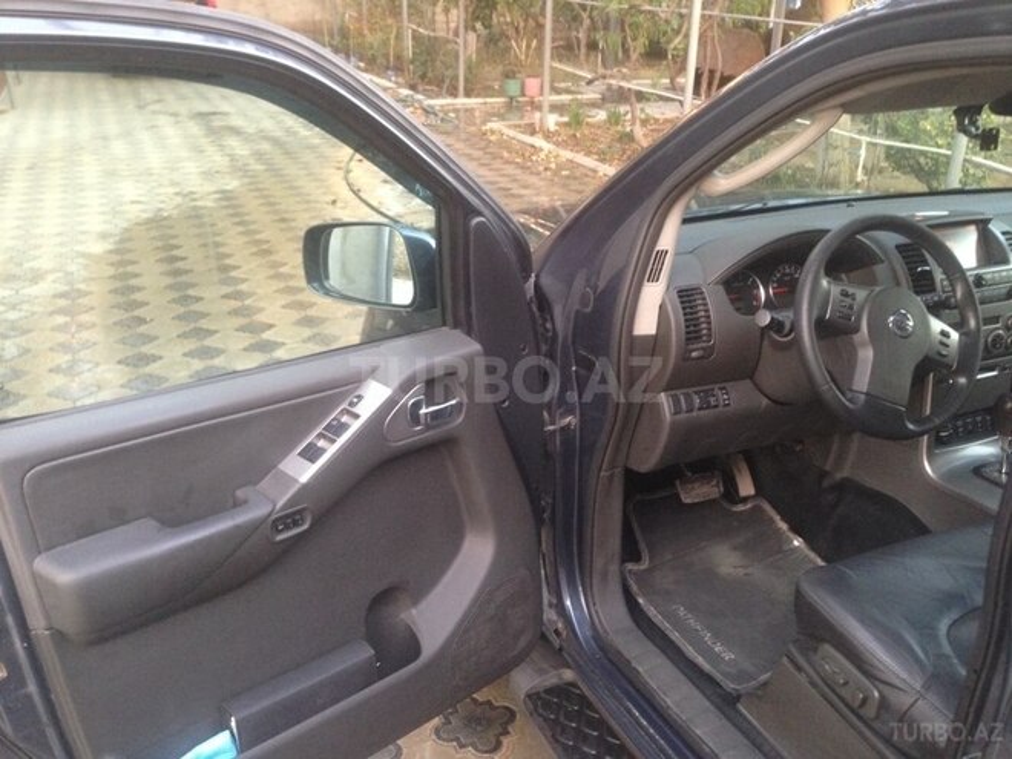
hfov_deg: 55.4
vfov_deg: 42.9
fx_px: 965
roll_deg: +1.2
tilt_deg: -24.6
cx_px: 506
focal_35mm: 33
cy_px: 380
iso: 160
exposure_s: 1/20
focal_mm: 4.12
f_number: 2.4
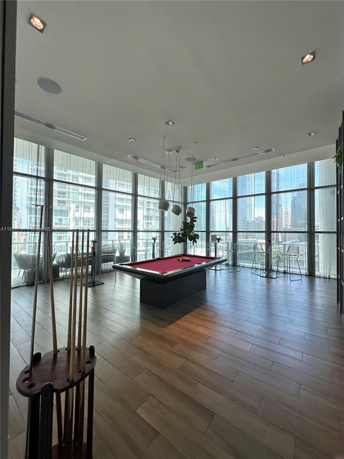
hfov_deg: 85.7
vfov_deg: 102.1
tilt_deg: +2.3
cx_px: 172
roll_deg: -2.3
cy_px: 230
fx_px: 186
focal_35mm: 14
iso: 40
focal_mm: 2.22
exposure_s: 1/209
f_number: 2.2
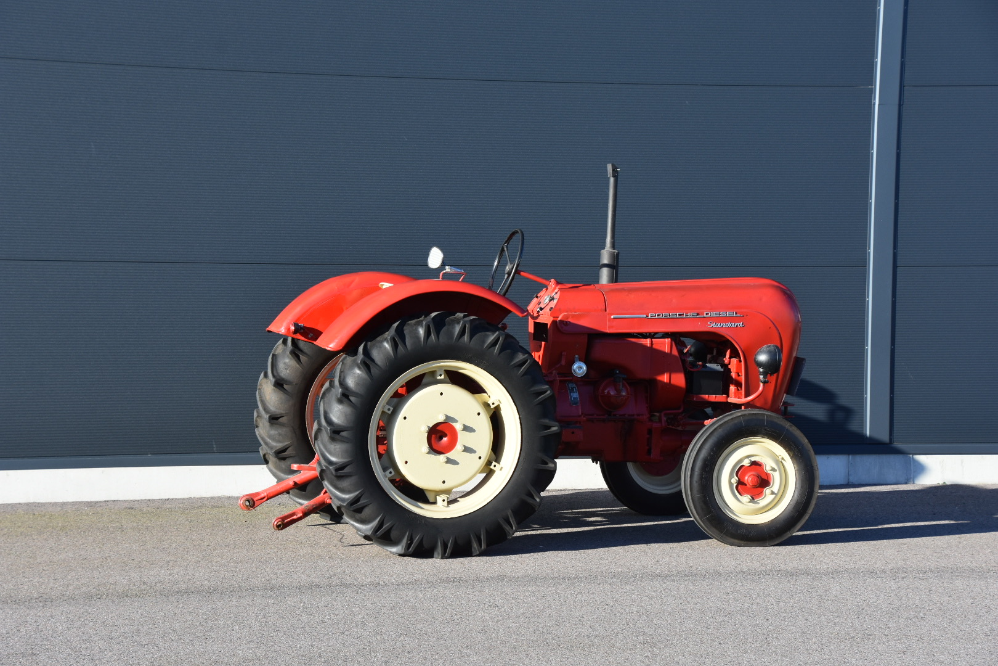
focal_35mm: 87
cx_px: 499
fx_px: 2412
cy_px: 333
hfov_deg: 23.4
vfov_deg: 15.7
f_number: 8
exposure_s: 1/500
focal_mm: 58
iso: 360
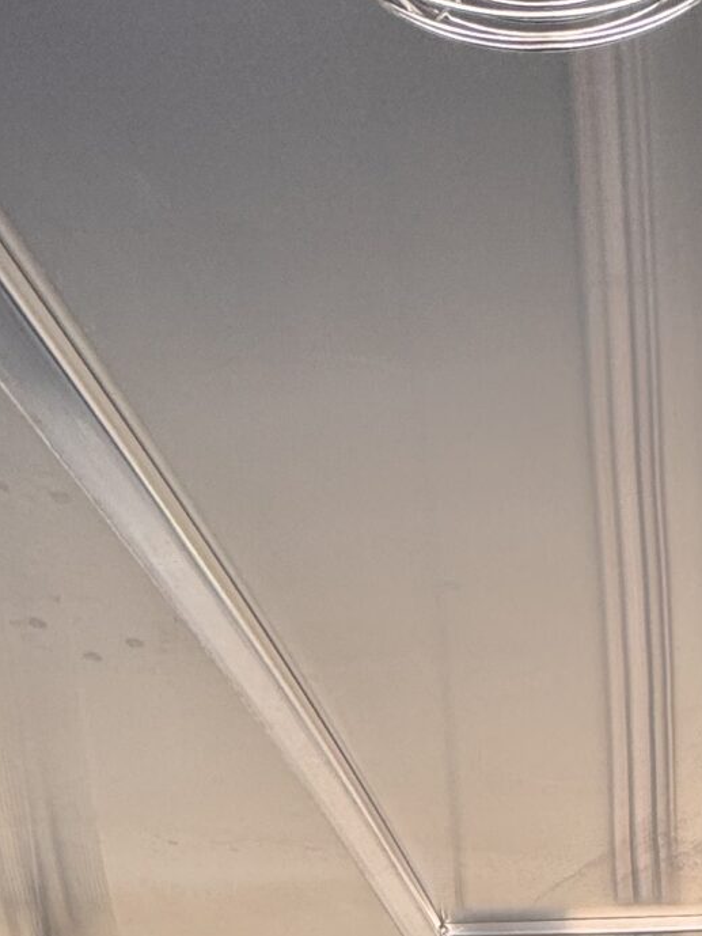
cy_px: 1337
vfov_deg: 27.6
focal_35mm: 52
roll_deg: +0.6
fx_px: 1406
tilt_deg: +3.7
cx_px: 737
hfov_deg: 26.2
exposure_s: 1/181
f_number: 2.2
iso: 40
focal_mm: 2.22
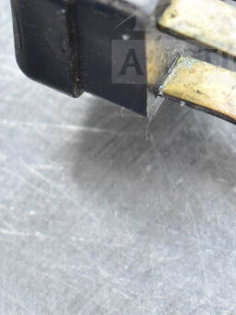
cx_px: 215
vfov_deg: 9.3
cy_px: 10
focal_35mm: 212
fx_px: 1932
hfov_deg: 7.0
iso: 1600
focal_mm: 55
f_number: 6.3
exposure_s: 1/160
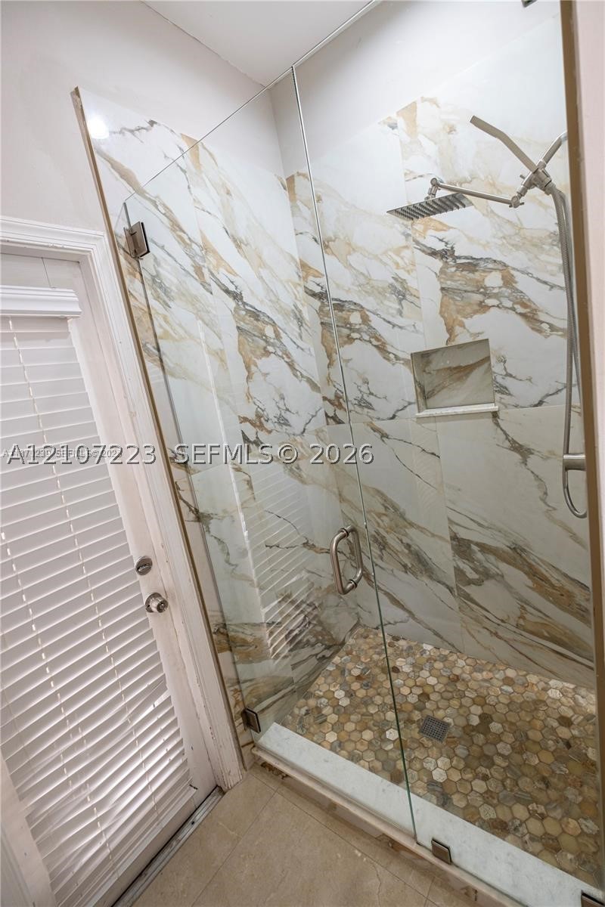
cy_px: 454
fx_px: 378
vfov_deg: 100.4
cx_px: 302
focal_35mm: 15
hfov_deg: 77.3
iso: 250
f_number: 4
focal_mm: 10
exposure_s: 1/15
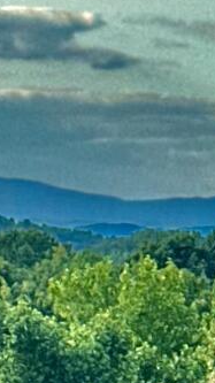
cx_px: 358
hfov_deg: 3.8
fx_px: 3186
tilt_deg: -7.9
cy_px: 682
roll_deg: -2.4
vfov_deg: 6.7
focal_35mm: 314
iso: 64
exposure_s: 1/594
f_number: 1.78
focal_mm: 6.86
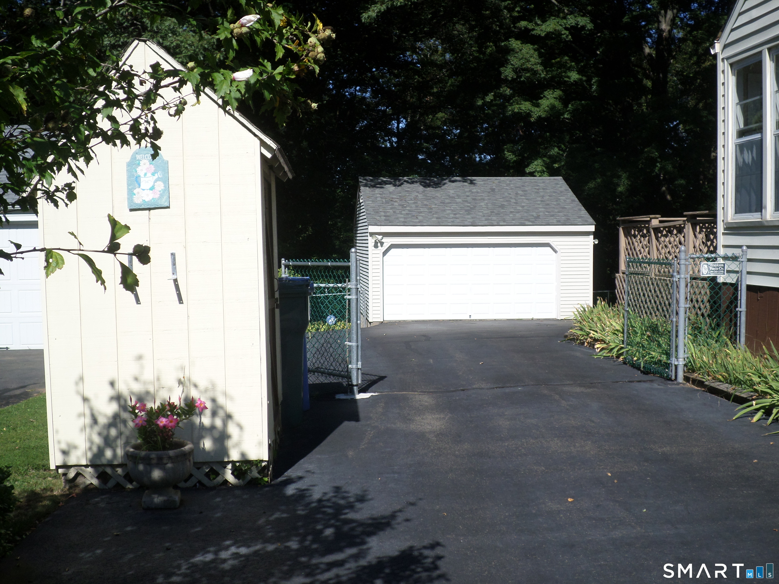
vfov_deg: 33.6
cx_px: 390
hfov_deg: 43.9
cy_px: 292
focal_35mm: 43
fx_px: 968
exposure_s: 1/1000
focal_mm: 7.8
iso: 80
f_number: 3.2
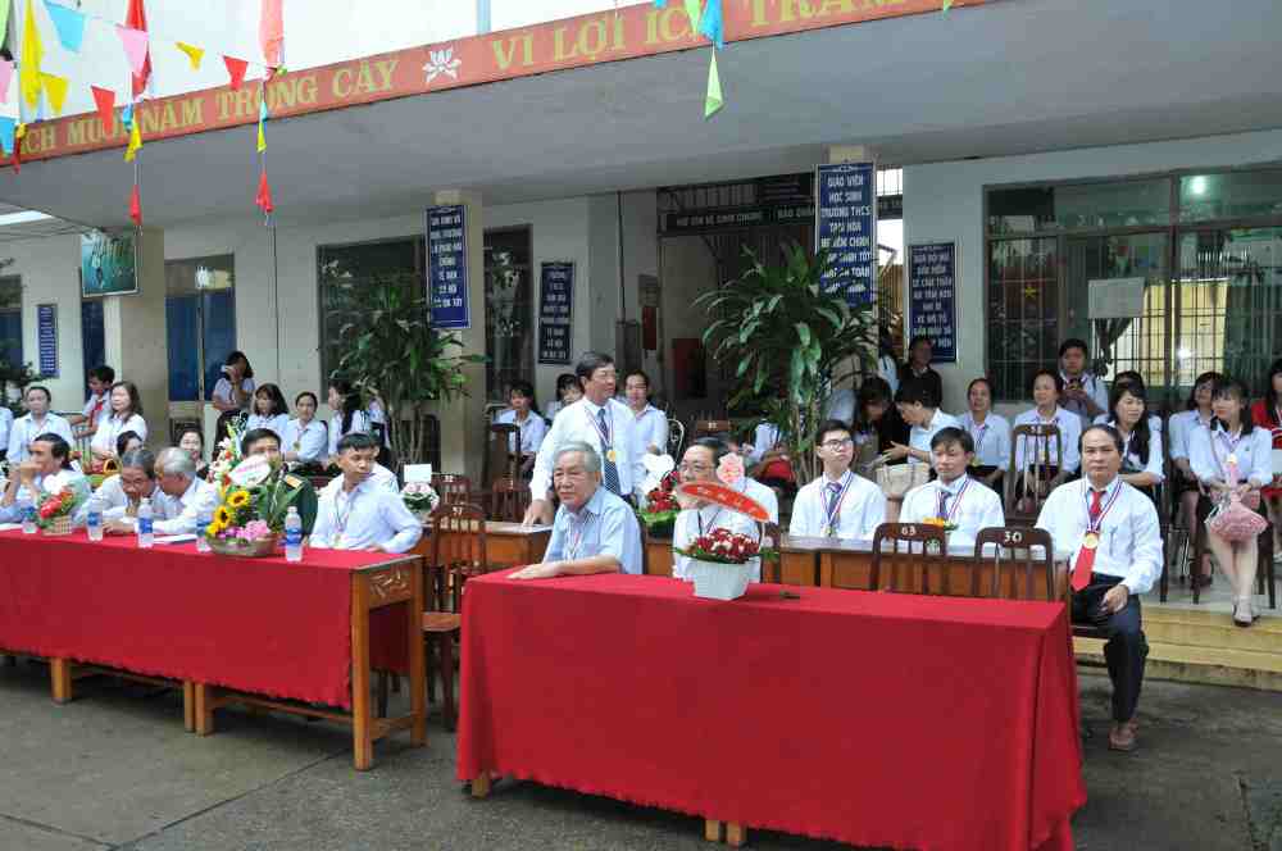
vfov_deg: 43.5
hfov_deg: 62.0
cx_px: 641
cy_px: 426
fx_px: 1067
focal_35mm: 30
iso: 200
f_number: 7.1
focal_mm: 20
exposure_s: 1/30
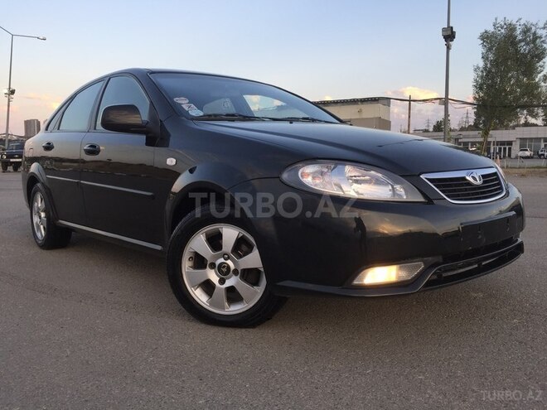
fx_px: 458
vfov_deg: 48.2
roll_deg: -0.4
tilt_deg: -6.5
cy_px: 205
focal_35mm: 29
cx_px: 274
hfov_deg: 61.7
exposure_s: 1/156
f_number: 2.2
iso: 32
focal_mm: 4.15
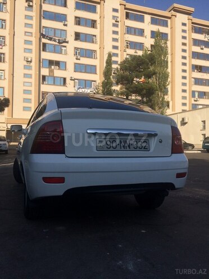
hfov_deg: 48.2
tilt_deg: +0.1
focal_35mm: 29
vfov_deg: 61.7
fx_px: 233
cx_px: 104
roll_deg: +0.4
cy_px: 140
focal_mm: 4.15
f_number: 2.2
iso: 32
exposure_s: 1/2160
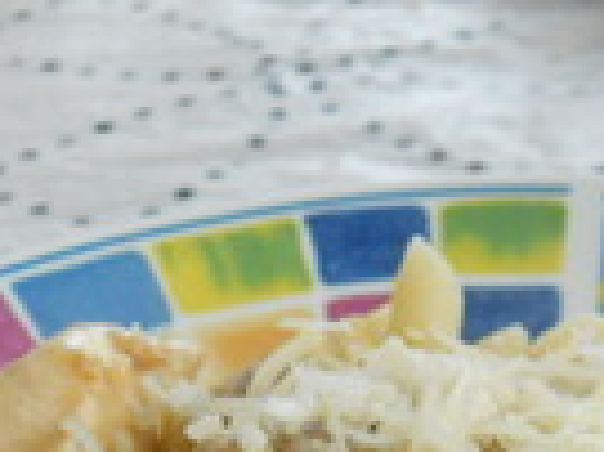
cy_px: 768
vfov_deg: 13.1
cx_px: 600
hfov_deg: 18.4
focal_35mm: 104
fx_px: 1813
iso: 500
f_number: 2.7
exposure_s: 1/125
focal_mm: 5
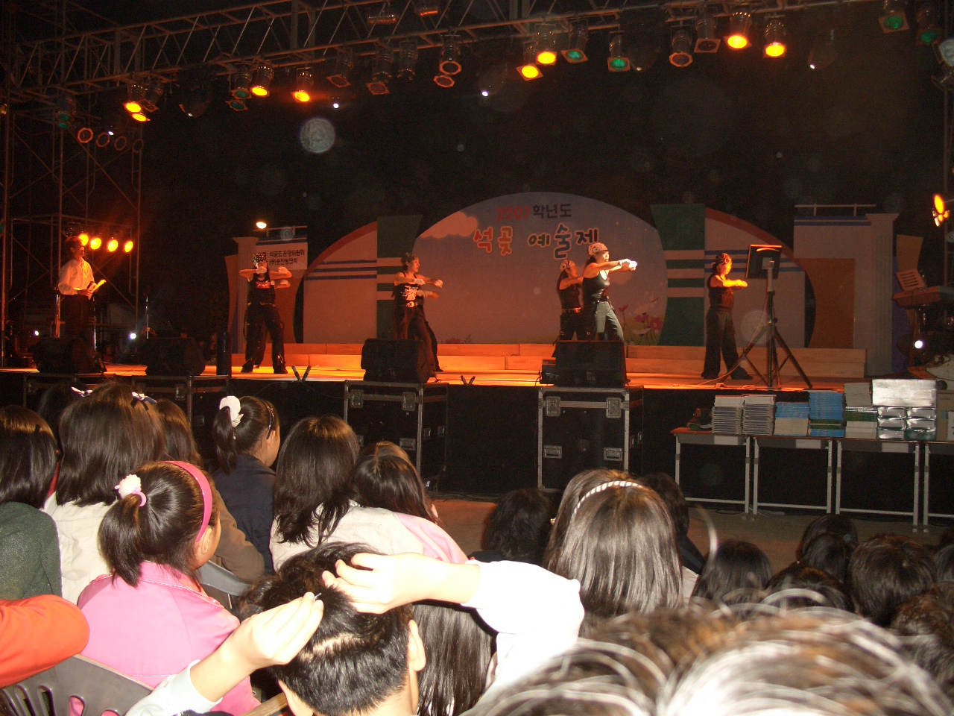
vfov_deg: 42.9
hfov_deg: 55.4
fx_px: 909
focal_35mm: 33
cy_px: 358
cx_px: 477
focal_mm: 7.1
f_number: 2.8
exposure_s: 1/60
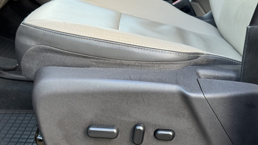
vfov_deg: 22.6
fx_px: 363
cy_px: 77
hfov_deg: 39.2
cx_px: 130
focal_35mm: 53
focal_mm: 6.76
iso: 80
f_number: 1.78
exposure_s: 1/131
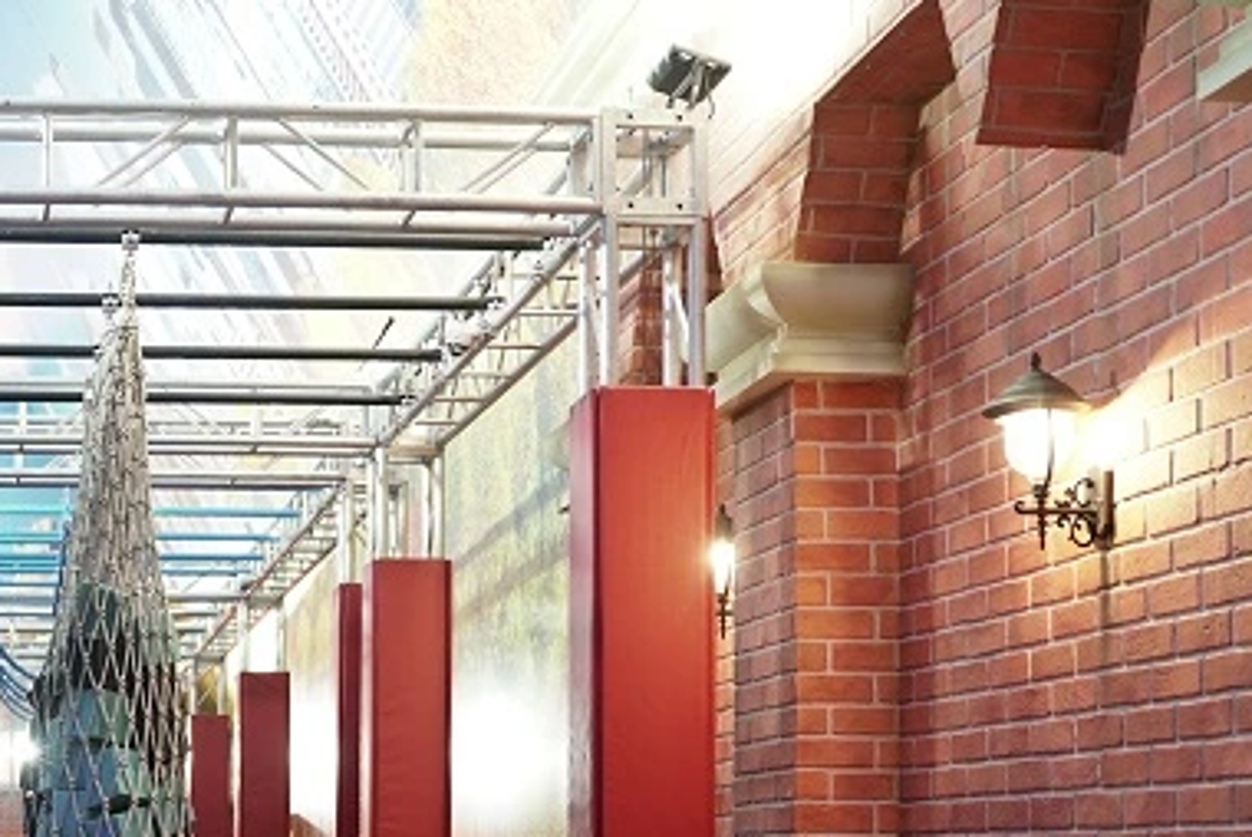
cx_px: 105
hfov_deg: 27.3
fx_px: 2471
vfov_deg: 18.6
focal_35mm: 71
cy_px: 883
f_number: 2.8
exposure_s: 1/50
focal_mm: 30
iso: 2000
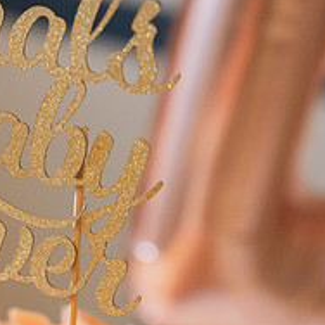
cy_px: 208
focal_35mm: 184
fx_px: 1954
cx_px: -99
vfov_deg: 9.5
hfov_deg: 9.3
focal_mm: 70
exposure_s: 1/125
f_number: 4
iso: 1250
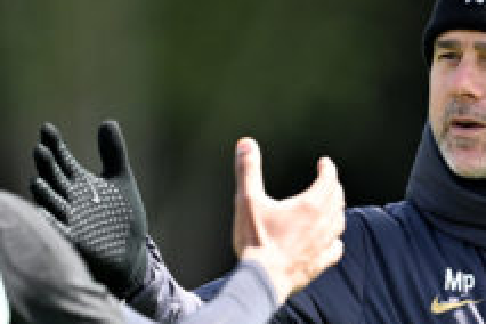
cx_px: 326
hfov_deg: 1.5
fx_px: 19007
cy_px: 363
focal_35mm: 1408
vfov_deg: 1.0
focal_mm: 400
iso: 640
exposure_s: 1/3200
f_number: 2.8
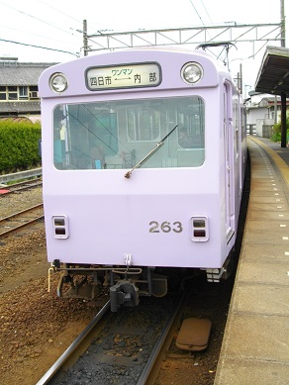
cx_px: 144
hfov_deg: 36.0
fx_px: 445
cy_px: 192
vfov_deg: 46.8
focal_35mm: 40
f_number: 3.2
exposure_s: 1/250
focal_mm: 7.1
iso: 100
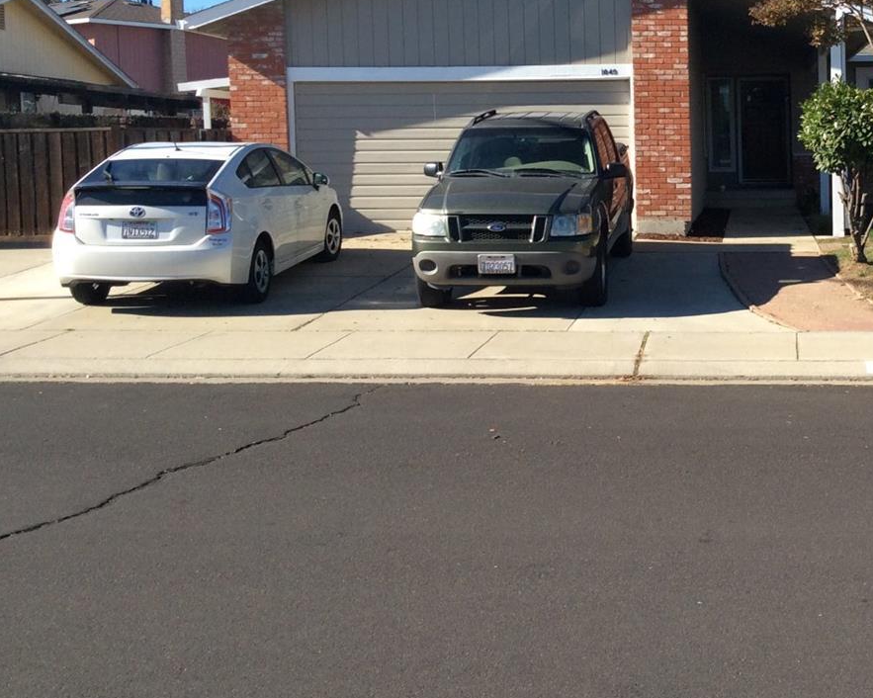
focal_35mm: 53
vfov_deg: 28.3
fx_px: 1369
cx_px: 674
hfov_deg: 34.5
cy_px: 199
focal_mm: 3.3
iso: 32
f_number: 2.4
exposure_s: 1/867
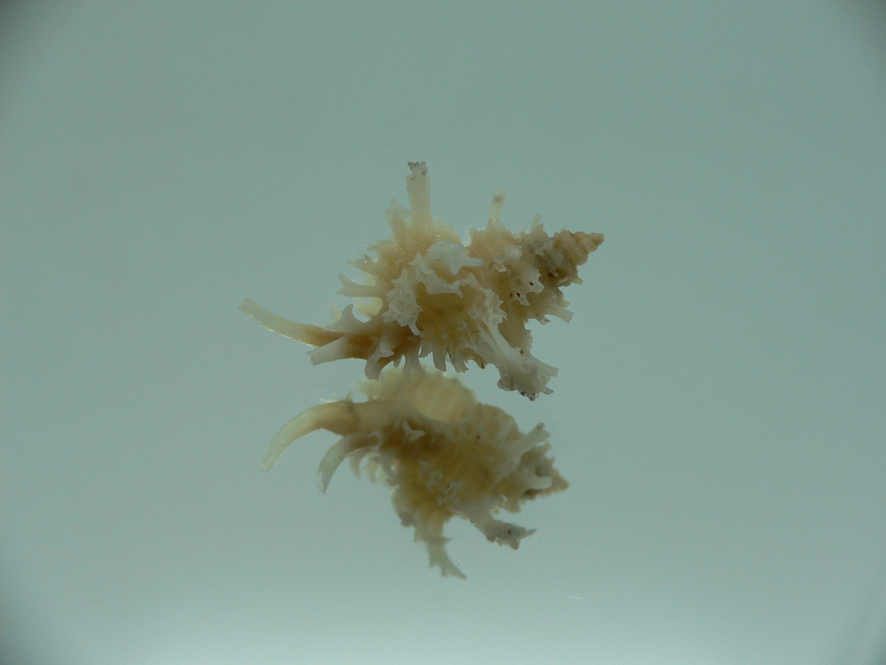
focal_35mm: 35
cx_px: 443
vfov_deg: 40.7
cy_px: 332
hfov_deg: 52.6
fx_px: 896
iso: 80
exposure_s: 1/60
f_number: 2.8
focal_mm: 4.6
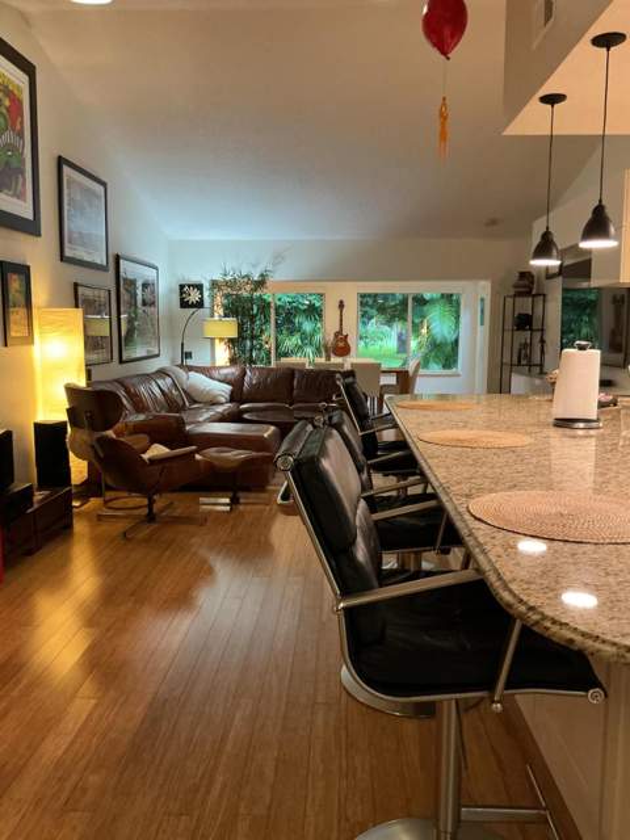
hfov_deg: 48.2
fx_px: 704
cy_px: 420
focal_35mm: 29
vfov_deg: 61.7
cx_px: 315
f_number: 1.8
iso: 200
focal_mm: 3
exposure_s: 1/40
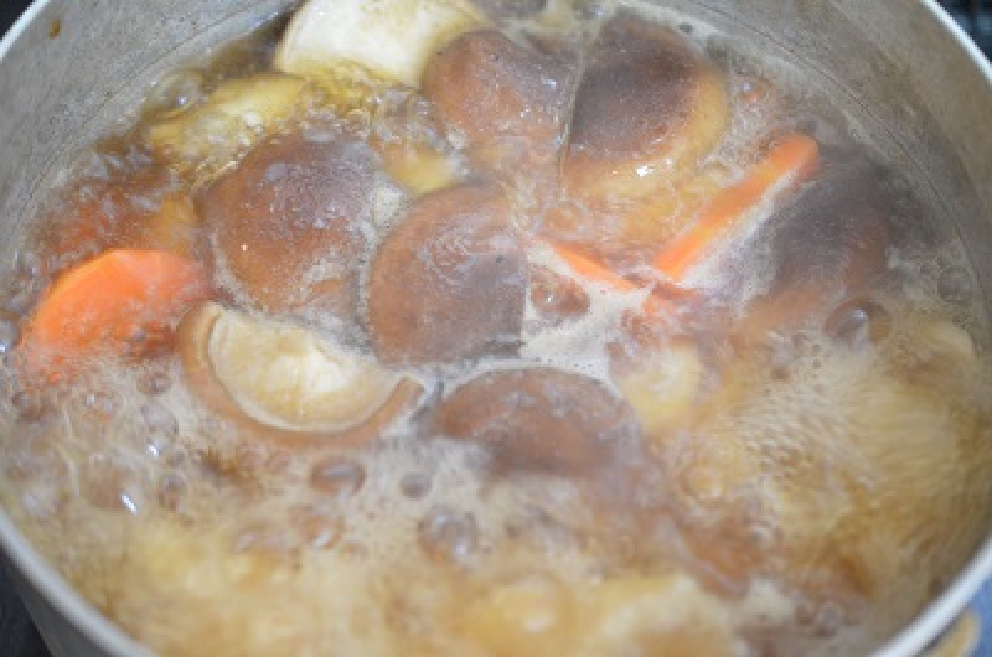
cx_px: 496
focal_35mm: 60
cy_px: 328
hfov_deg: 33.5
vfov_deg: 22.5
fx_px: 1650
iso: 3200
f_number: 3
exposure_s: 1/60
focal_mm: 40
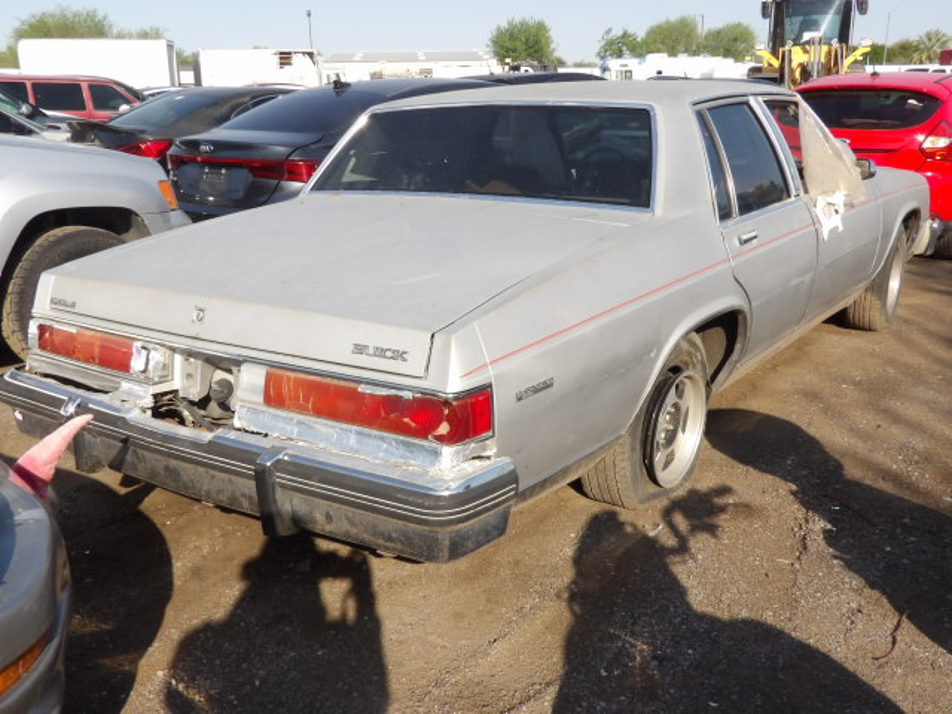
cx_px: 476
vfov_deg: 42.9
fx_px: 908
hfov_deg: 55.4
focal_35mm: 33
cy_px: 357
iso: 100
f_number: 7.1
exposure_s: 1/191
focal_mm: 5.9
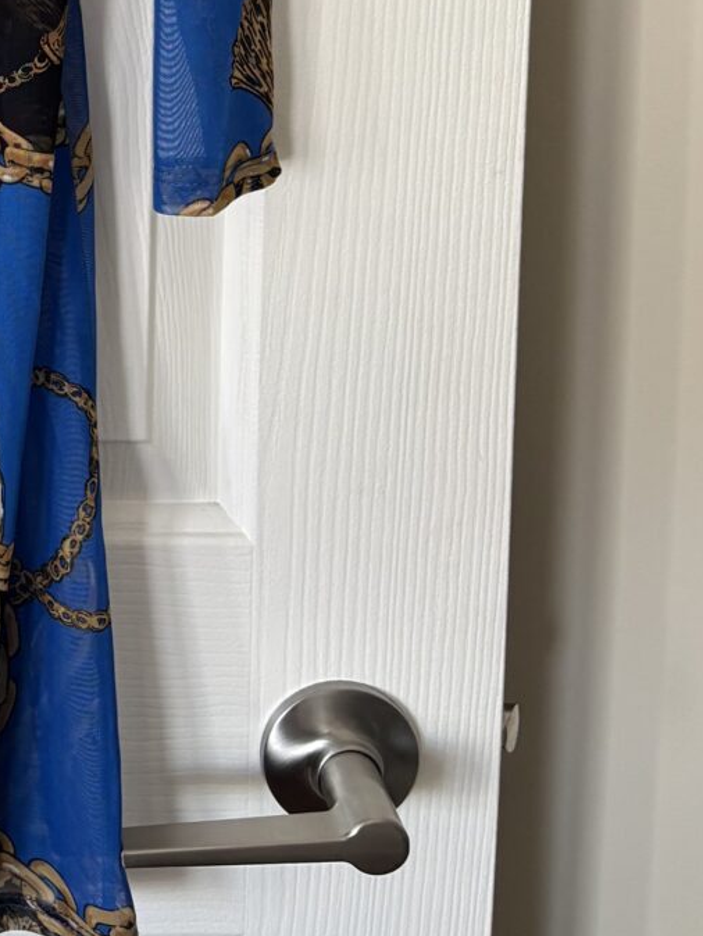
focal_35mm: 79
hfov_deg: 17.0
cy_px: -350
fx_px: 2138
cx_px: -340
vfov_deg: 21.7
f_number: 1.6
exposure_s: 1/65
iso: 125
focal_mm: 5.96
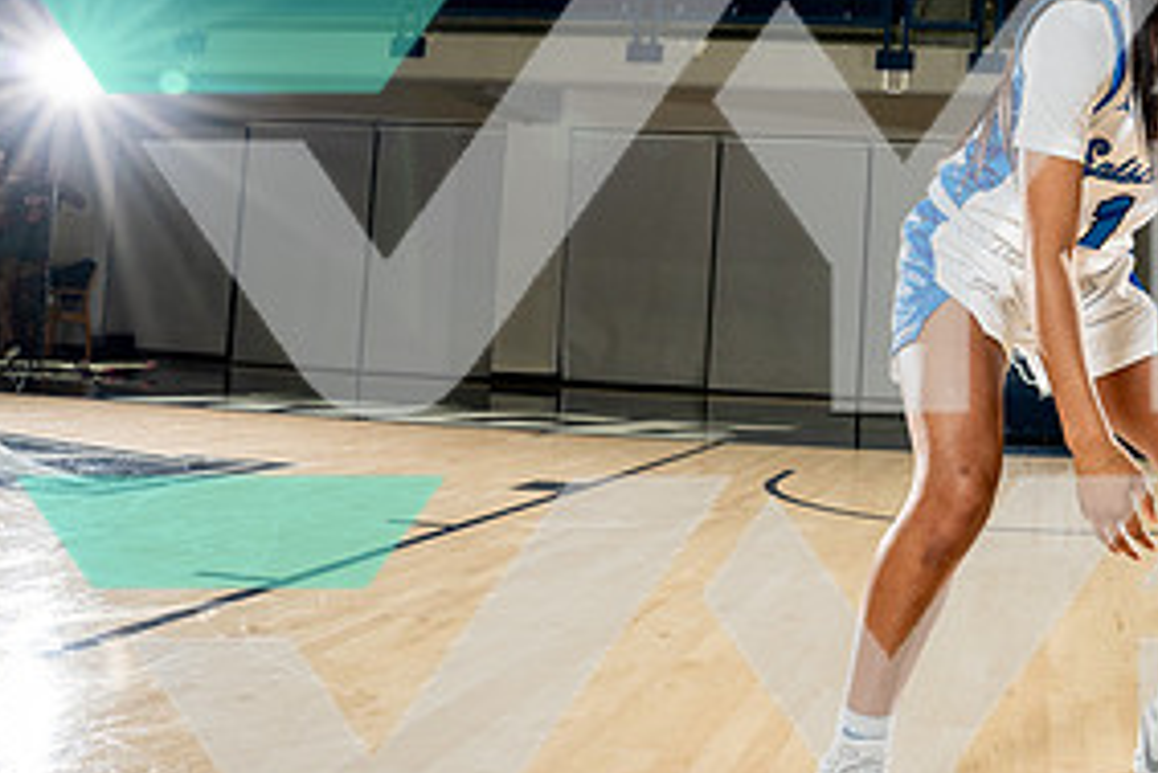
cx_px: 1072
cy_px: 198
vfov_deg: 32.1
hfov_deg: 42.8
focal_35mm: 41
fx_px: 1319
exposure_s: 1/250
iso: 640
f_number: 8
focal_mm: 20
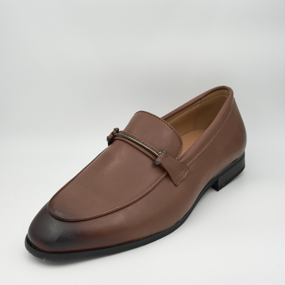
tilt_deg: -22.7
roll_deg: +0.8
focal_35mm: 57
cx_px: 142
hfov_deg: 30.0
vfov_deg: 30.0
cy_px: 145
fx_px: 531
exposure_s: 1/1429
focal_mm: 6.76
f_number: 1.78
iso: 64
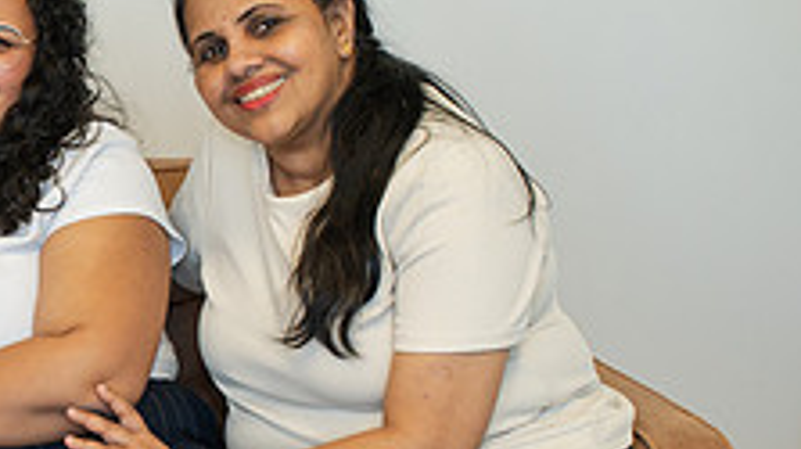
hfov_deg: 16.3
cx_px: -169
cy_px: 359
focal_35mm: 126
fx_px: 2674
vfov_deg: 9.6
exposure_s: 1/200
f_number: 5
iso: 1000
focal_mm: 35
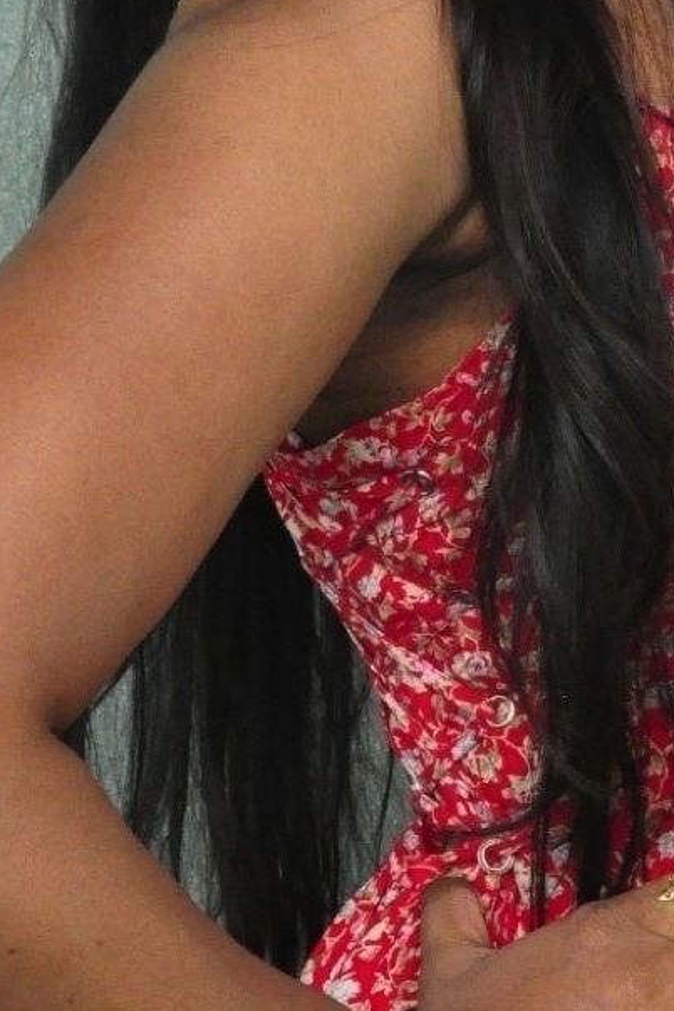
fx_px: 7161
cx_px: 557
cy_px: 243
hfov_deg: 5.4
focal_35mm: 255
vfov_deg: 8.1
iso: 3200
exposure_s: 1/125
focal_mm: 62
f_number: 6.3
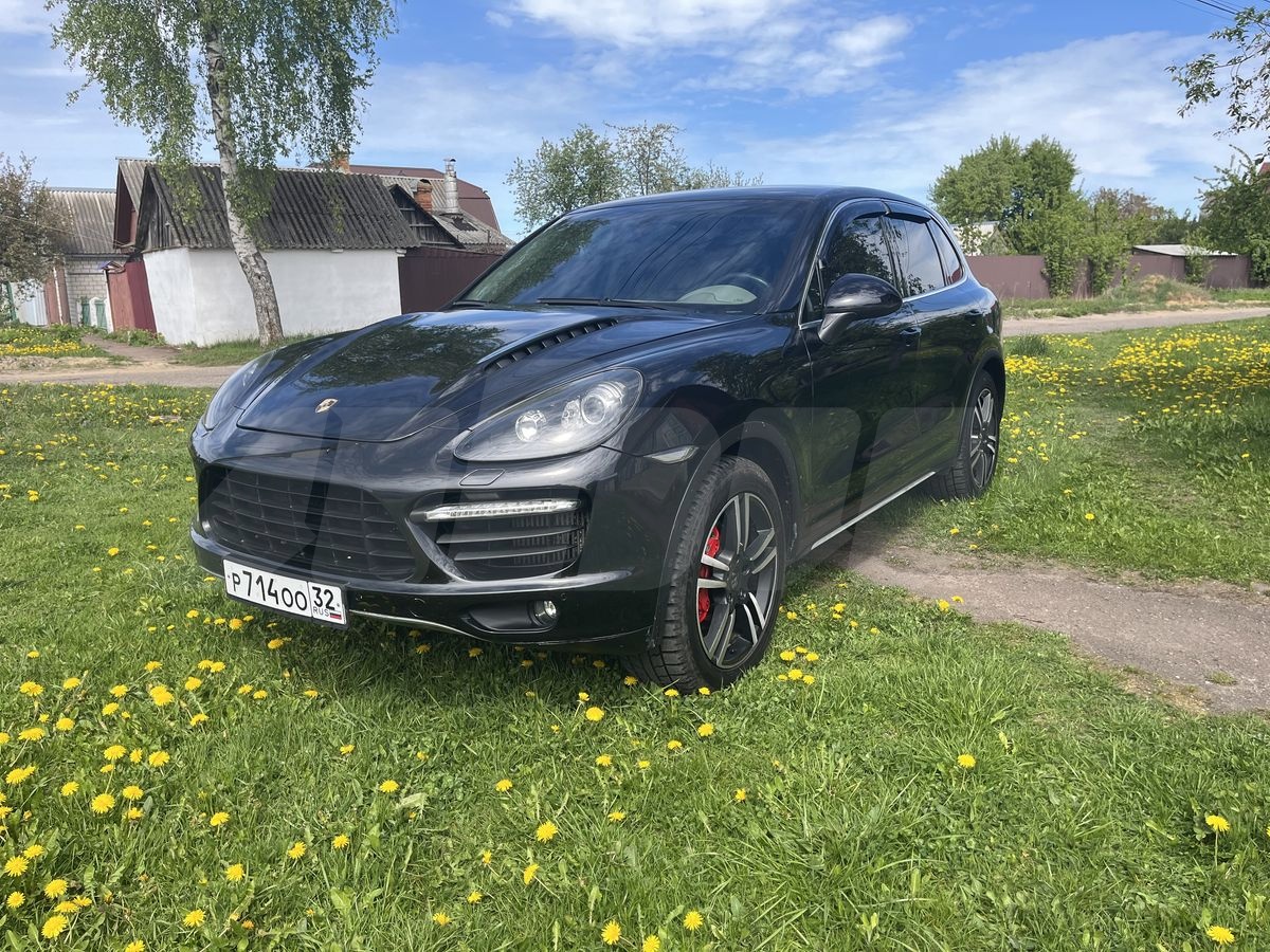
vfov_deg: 53.1
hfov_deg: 67.3
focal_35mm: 26
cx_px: 635
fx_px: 954
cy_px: 476
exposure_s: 1/1422
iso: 50
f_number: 1.6
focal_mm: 5.1
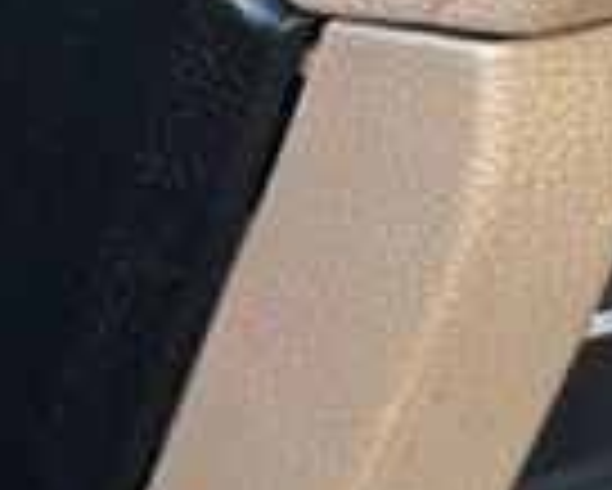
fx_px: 3988
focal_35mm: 220
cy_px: -315
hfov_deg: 8.1
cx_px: 1431
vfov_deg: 6.9
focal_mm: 6.76
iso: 80
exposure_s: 1/172
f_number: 1.78
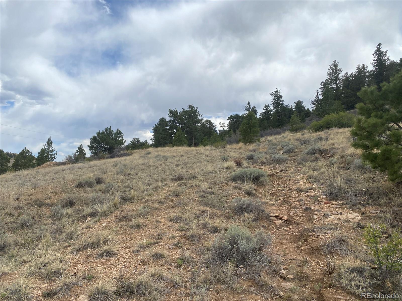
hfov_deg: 67.3
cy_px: 150
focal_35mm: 26
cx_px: 201
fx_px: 302
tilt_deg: +2.9
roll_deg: +2.3
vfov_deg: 53.1
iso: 32
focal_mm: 4.25
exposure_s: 1/4608
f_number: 1.8
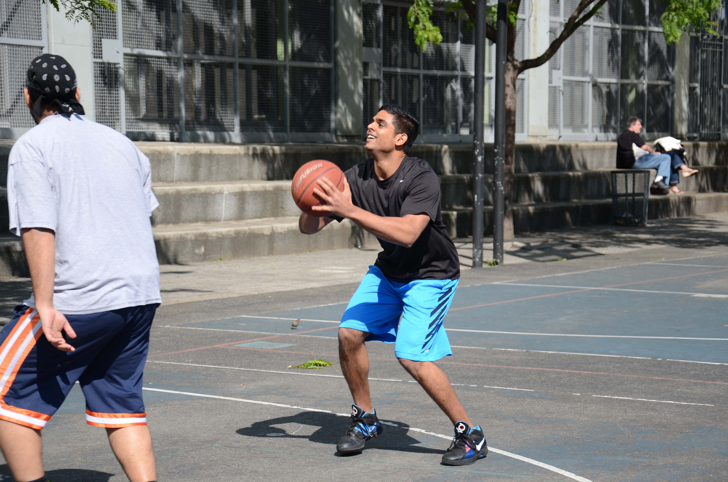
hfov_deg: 22.0
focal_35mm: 93
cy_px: 241
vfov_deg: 14.6
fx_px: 1877
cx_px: 364
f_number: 5.3
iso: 100
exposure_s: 1/400
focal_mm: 62
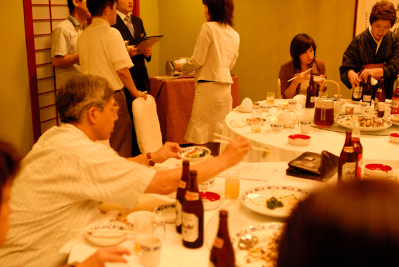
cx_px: 200
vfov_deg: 32.0
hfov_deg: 46.3
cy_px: 134
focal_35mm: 42
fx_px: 466
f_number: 2
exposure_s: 1/80
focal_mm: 28
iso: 800
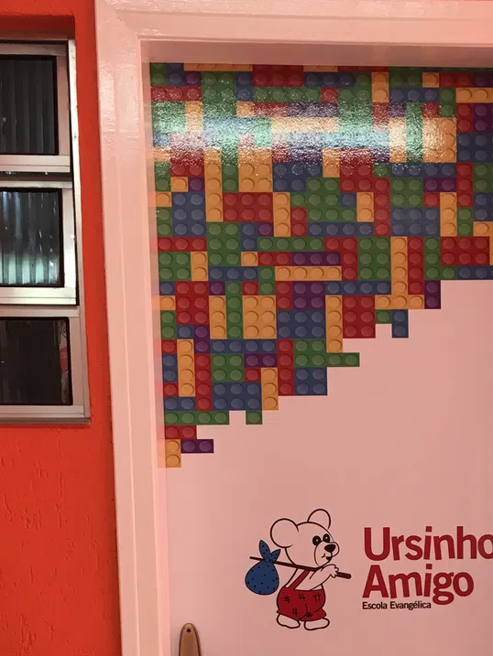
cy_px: 679
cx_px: 382
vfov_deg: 26.4
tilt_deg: -3.4
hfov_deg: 21.1
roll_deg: +0.0
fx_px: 1310
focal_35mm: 69
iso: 25
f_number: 2.2
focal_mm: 4.15
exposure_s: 1/30
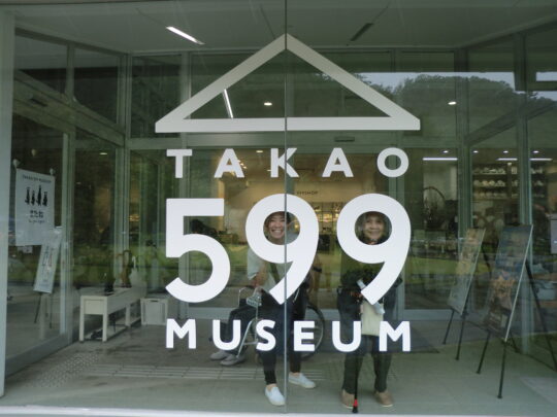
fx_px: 434
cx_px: 278
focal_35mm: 27
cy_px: 208
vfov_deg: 51.4
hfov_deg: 65.3
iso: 50
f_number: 3.2
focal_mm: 4.9
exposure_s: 1/60
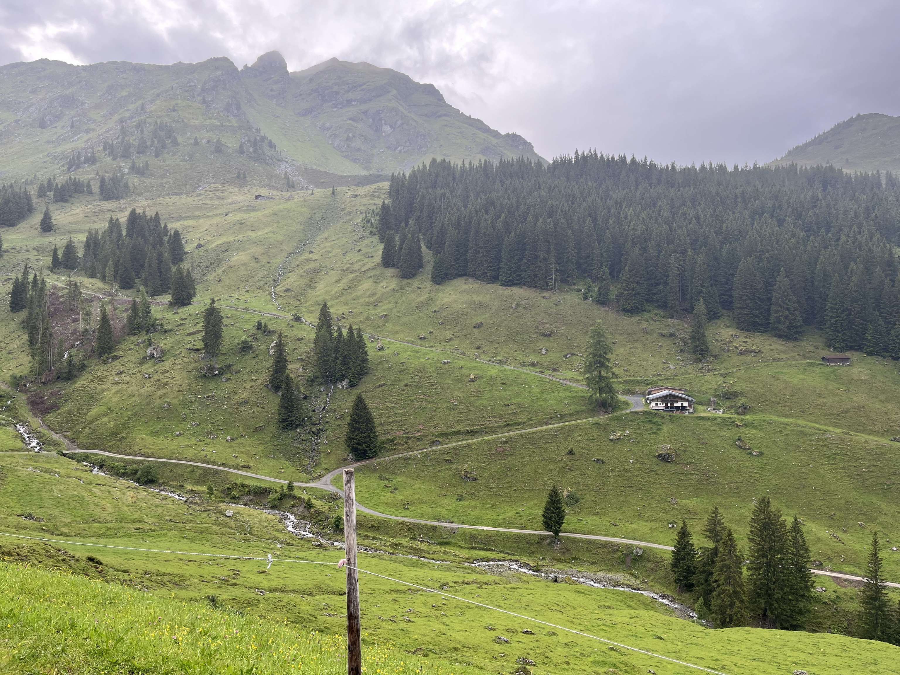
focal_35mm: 26
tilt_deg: -0.1
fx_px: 676
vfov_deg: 53.1
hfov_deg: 67.3
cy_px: 338
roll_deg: +1.0
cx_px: 450
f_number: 1.6
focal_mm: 5.1
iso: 40
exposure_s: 1/202
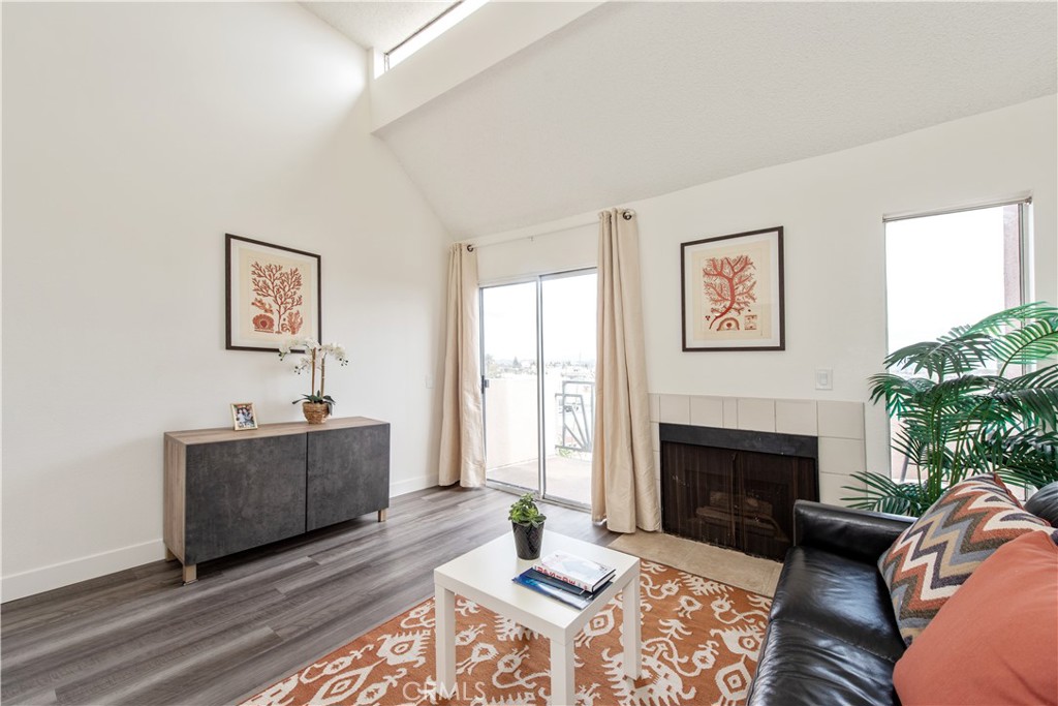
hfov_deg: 104.2
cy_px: 353
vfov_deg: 81.2
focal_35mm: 14
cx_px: 529
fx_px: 411
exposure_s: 1/125
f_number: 5.6
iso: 125
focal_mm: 14
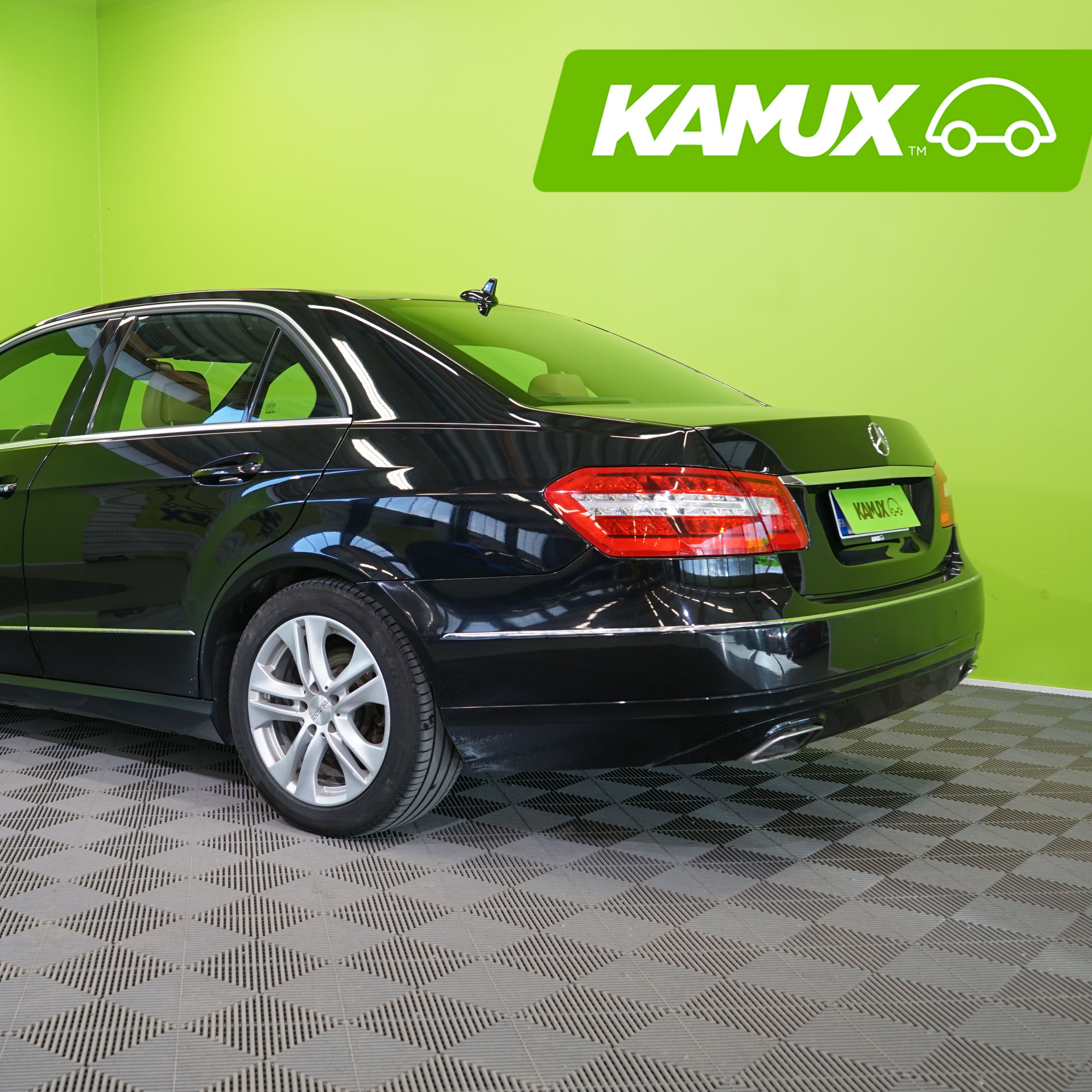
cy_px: 549
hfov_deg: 41.1
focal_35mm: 40
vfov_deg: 41.9
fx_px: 1428
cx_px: 325
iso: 400
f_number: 5.6
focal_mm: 31
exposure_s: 1/30
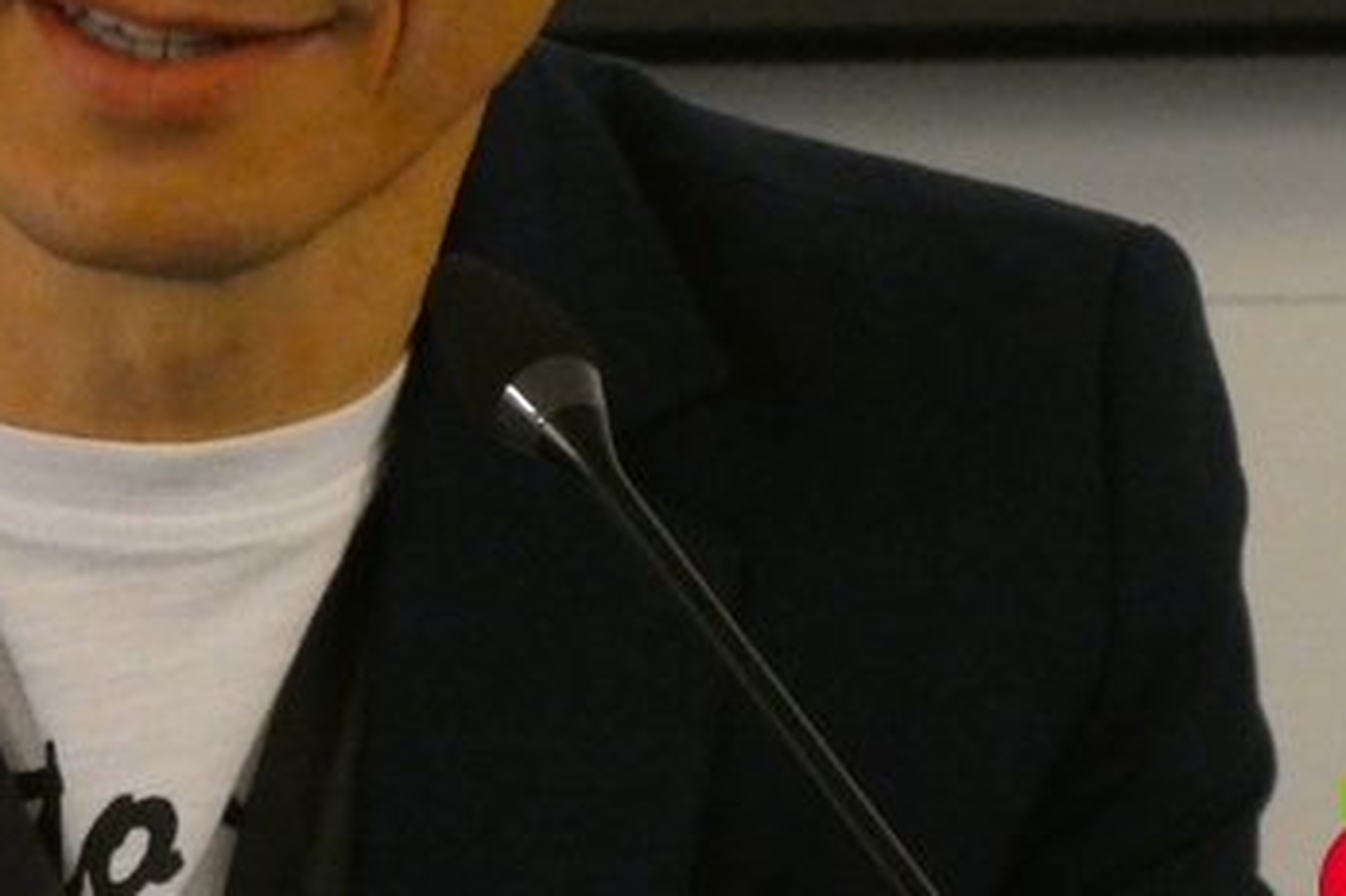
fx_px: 32474
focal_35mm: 869
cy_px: -112
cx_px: 27
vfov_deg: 1.6
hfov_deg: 2.4
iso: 1600
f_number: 5.6
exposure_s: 1/30
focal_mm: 64.9
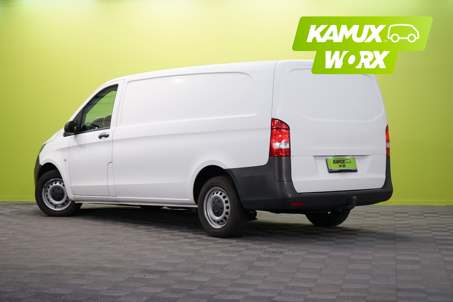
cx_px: 226
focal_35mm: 65
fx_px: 818
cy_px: 151
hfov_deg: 31.0
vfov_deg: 20.9
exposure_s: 1/40
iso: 500
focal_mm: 65
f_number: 5.6
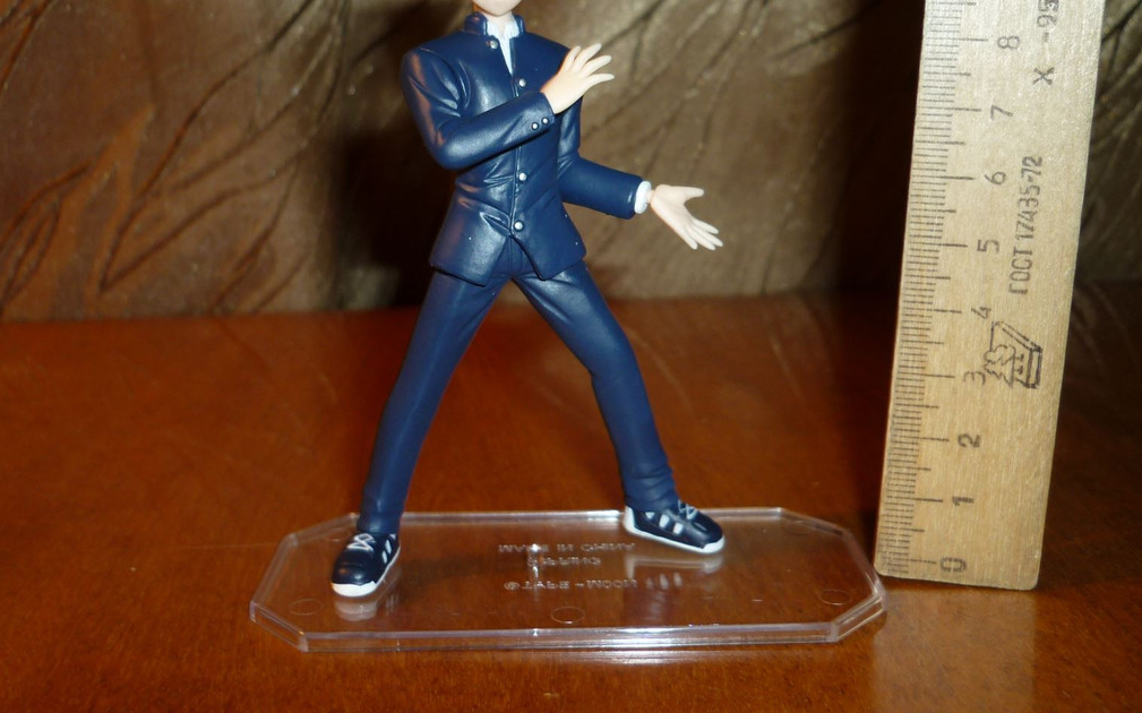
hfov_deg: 52.8
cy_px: 272
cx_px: 555
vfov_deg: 34.3
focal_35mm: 37
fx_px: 1151
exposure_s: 1/30
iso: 100
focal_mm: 5.5
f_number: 2.8
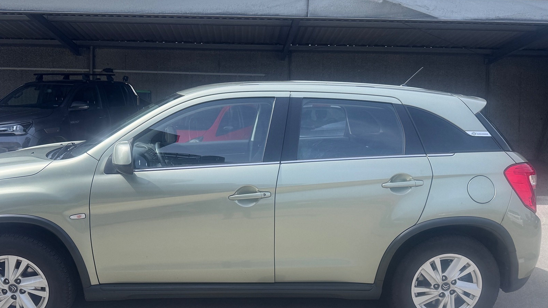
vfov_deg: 35.2
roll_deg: -1.0
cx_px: 240
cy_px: 213
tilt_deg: -12.5
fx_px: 480
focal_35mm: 33
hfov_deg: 59.3
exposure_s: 1/3247
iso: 80
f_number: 1.78
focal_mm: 6.76
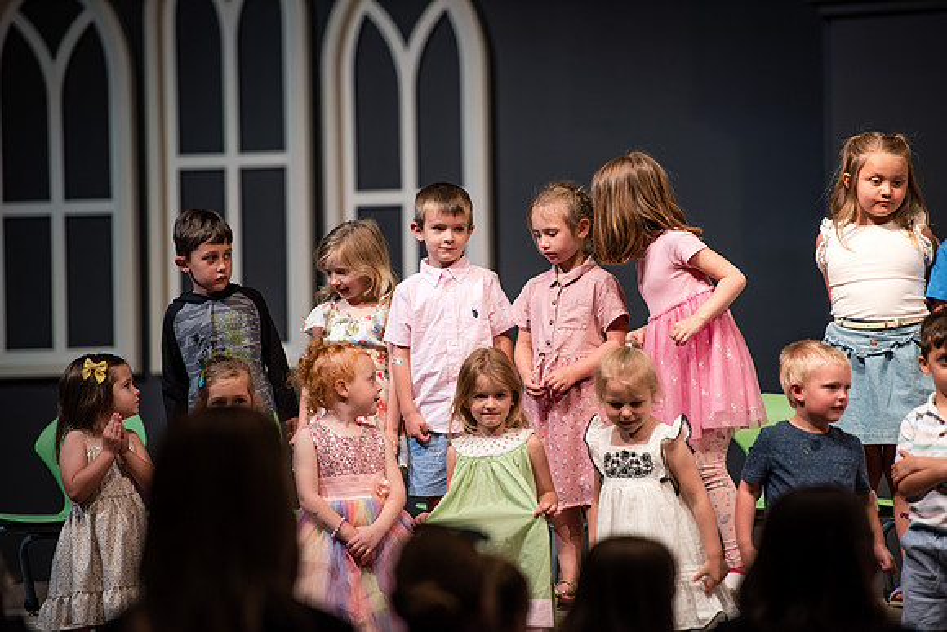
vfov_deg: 6.9
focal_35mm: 200
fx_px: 5262
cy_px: 316
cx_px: 474
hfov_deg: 10.3
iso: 640
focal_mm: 200
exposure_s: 1/400
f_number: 2.8
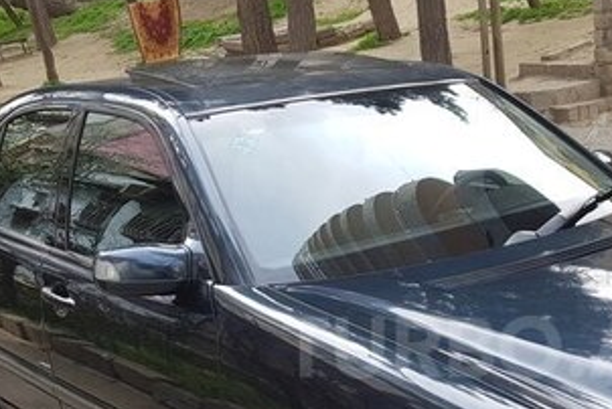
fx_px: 1004
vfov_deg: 22.6
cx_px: 490
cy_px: 347
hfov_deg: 32.9
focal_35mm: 59
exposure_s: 1/297
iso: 40
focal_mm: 4.2
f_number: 1.7
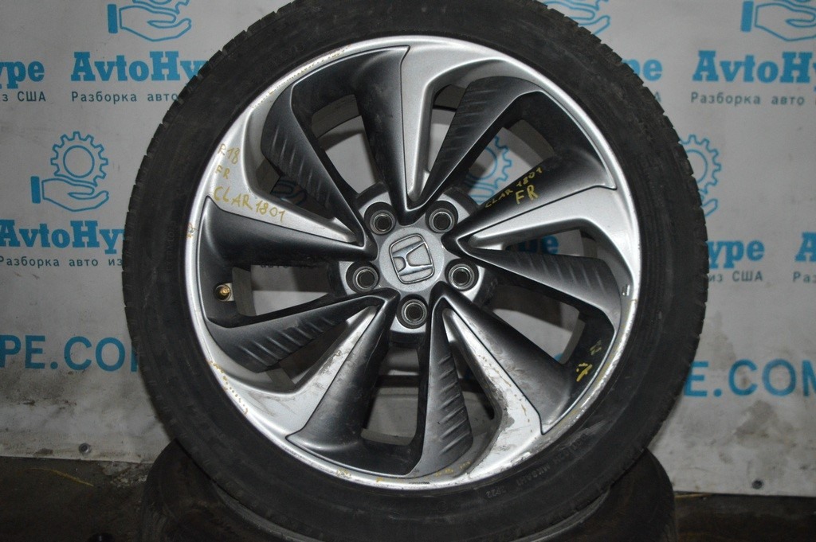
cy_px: 271
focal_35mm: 42
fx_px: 951
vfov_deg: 31.8
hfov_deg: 46.4
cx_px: 408
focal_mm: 28
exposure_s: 1/60
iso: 2800
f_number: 4.2
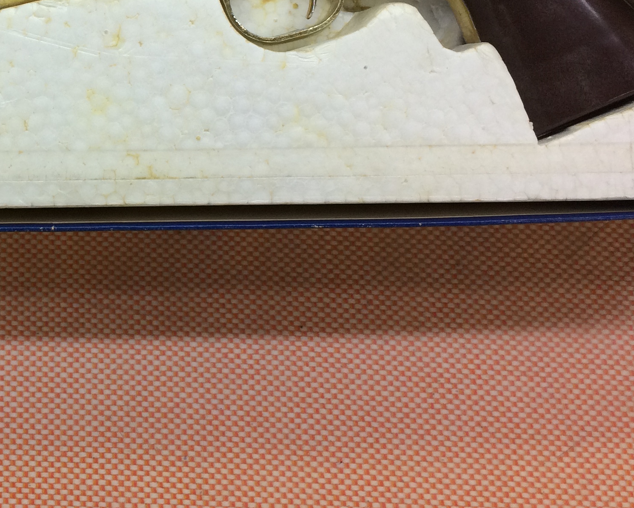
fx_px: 1163
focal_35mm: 62
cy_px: 45
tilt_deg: -67.5
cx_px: 36
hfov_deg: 29.0
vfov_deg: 23.9
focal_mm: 4.15
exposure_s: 1/120
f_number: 2.2
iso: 64
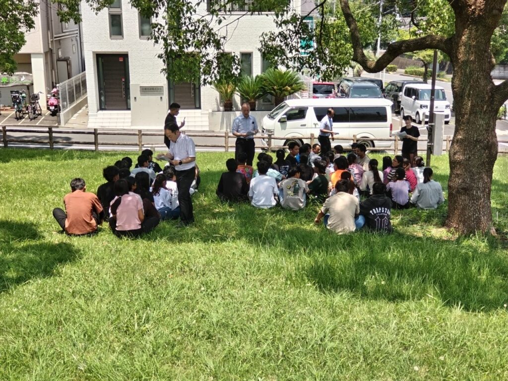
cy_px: 190
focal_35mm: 53
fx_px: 778
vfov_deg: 27.5
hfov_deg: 36.2
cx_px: 254
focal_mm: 5.6
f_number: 2.4
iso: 50
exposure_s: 1/241
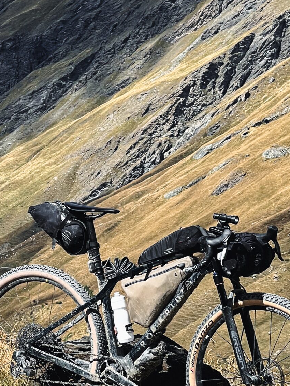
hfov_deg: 8.5
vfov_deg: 11.3
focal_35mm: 174
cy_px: 135
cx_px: 145
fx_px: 1943
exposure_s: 1/620
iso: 32
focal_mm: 9
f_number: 2.8
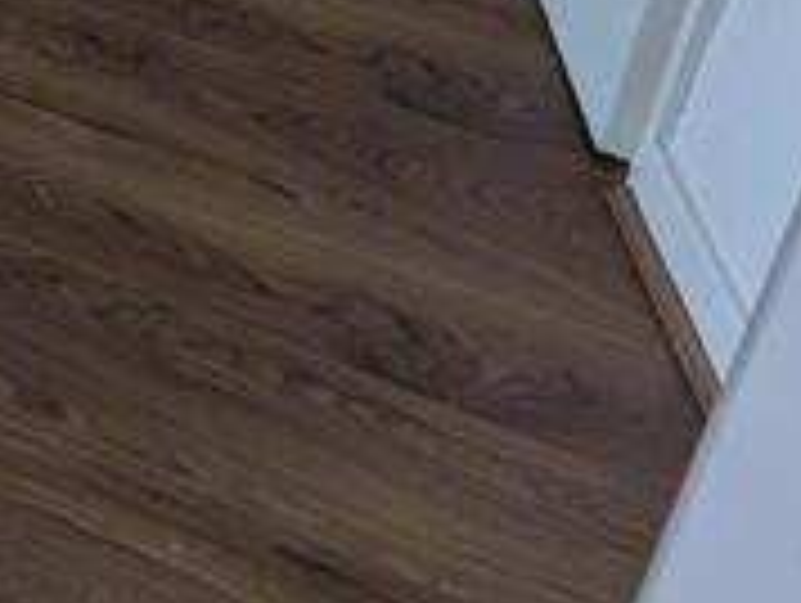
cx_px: -1048
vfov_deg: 13.9
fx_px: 1599
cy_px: -893
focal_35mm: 69
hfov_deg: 15.9
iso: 48
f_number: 1.95
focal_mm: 2.23
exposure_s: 1/121
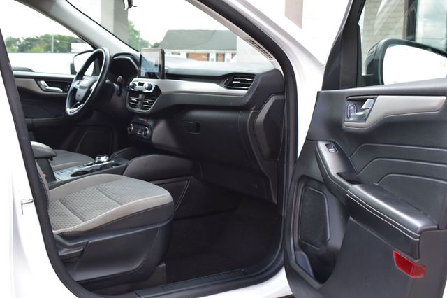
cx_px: 224
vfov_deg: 30.8
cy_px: 149
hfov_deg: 45.0
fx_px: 540
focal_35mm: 44
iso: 400
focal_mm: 29
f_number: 8
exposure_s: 1/60
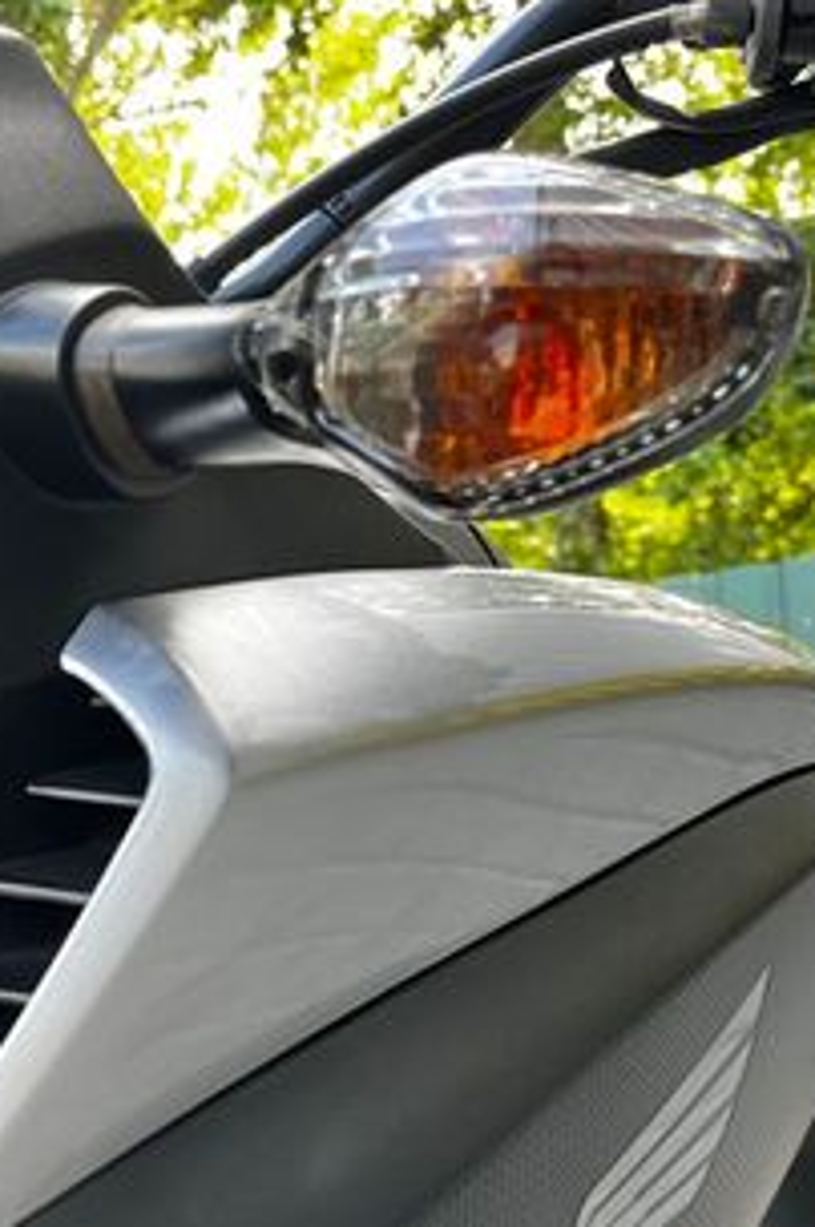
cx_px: 230
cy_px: 900
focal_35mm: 57
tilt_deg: +3.4
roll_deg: +2.8
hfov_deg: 23.5
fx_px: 1940
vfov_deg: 34.4
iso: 100
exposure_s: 1/122
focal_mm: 5.1
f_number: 1.6
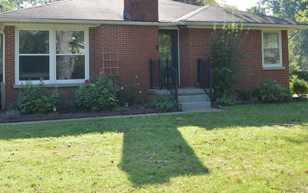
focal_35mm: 45
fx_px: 378
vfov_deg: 28.2
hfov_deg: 44.3
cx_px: 165
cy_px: 51
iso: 100
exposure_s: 1/125
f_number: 5.6
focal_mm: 20
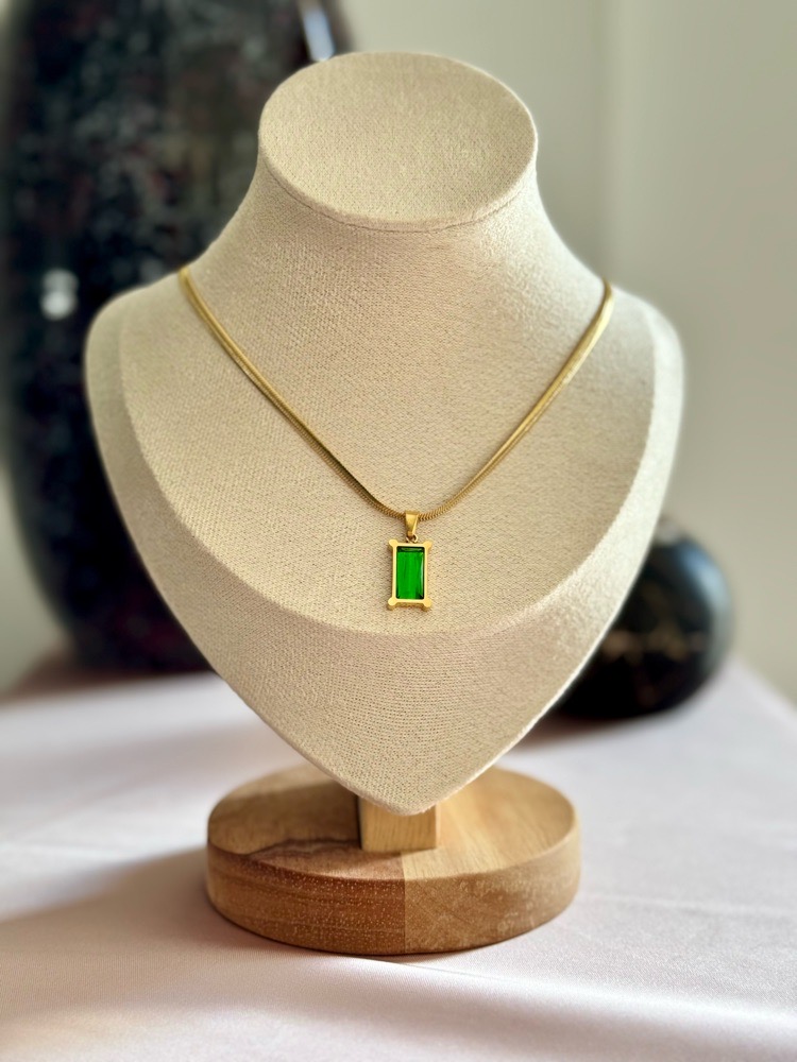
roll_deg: +0.3
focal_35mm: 48
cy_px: 531
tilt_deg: -8.5
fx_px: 1474
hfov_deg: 30.3
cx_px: 398
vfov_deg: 39.7
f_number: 1.78
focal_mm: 6.76
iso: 100
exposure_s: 1/110
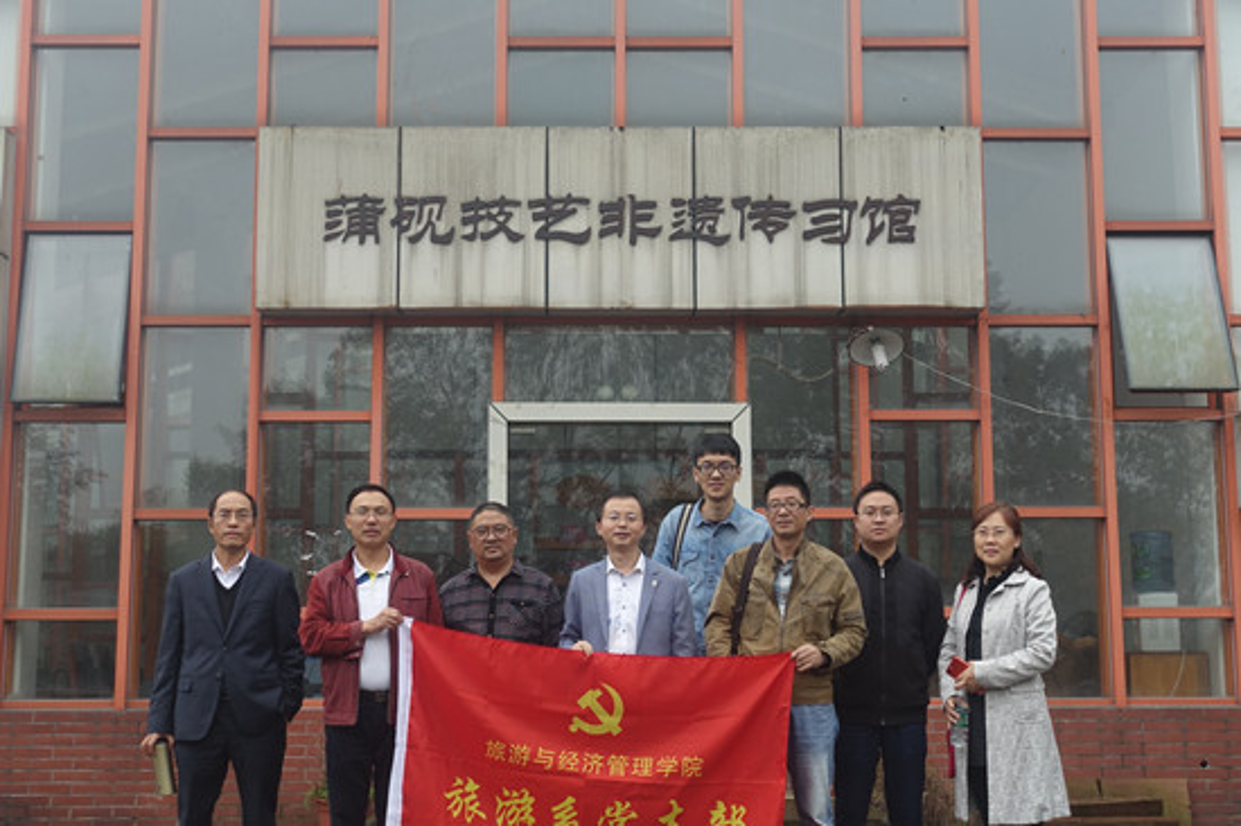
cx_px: 620
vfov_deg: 28.0
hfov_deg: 41.1
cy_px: 413
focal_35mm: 48
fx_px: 1654
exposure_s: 1/100
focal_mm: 17.7
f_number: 4
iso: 125
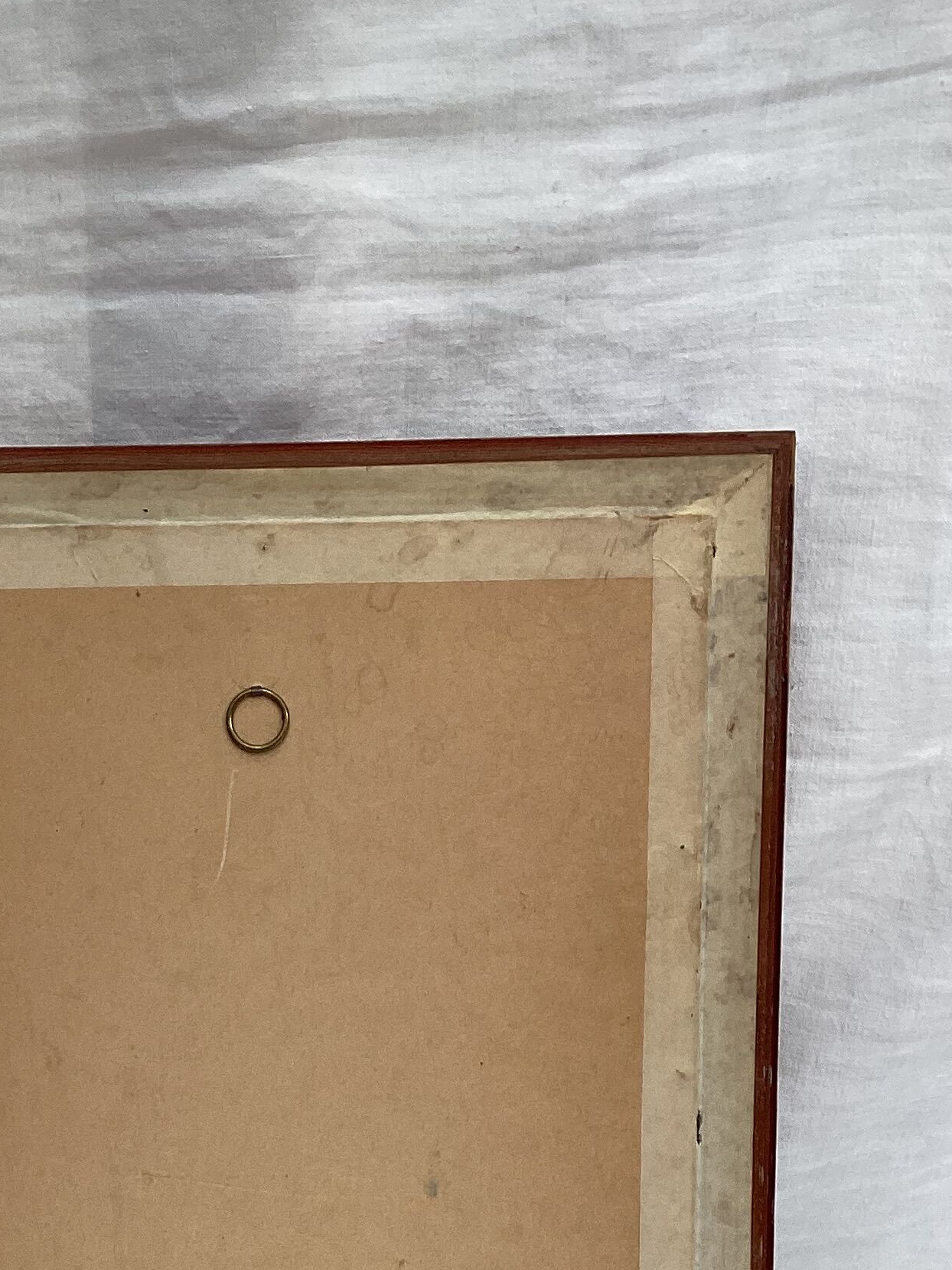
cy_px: 1056
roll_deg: +3.5
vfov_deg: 30.7
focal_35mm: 61
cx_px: 209
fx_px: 2237
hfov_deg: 23.7
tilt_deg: -32.0
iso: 40
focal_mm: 3.3
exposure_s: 1/120
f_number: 2.4
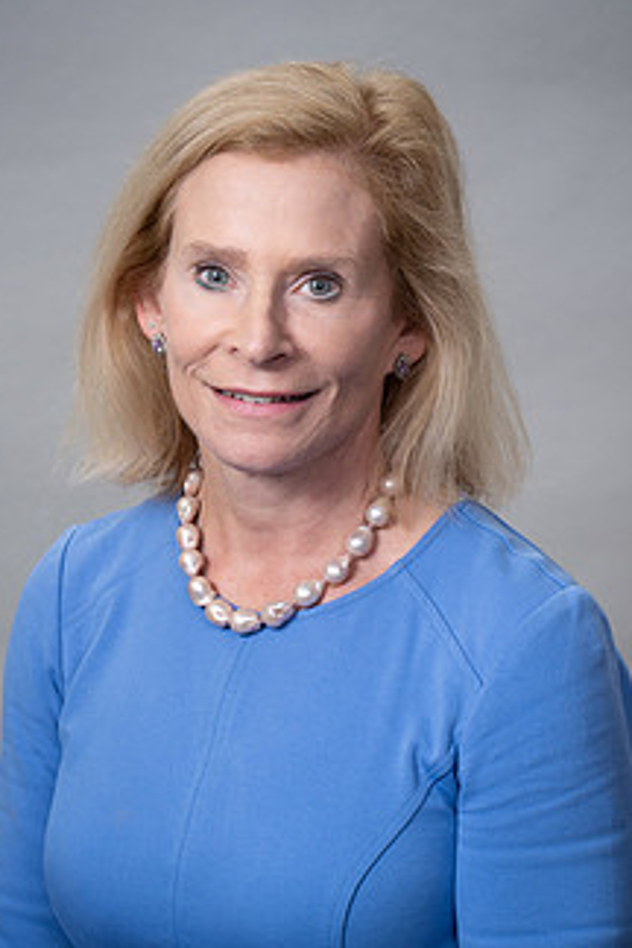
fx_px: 3107
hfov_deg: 11.6
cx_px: 301
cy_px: 509
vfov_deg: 17.3
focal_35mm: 118
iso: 250
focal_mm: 85
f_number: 7.1
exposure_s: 1/100
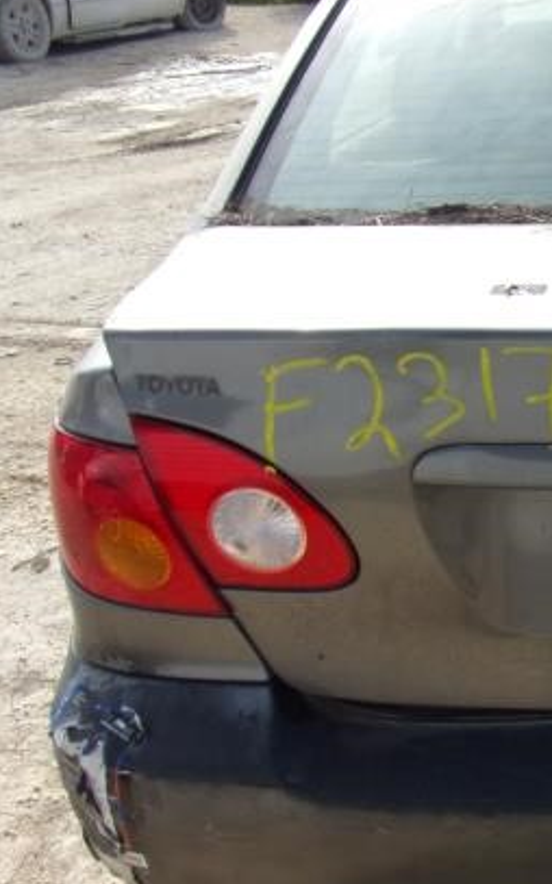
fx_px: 1205
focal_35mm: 50
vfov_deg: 40.3
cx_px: 743
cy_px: 443
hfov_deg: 22.7
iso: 80
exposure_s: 1/640
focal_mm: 4.3
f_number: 3.3
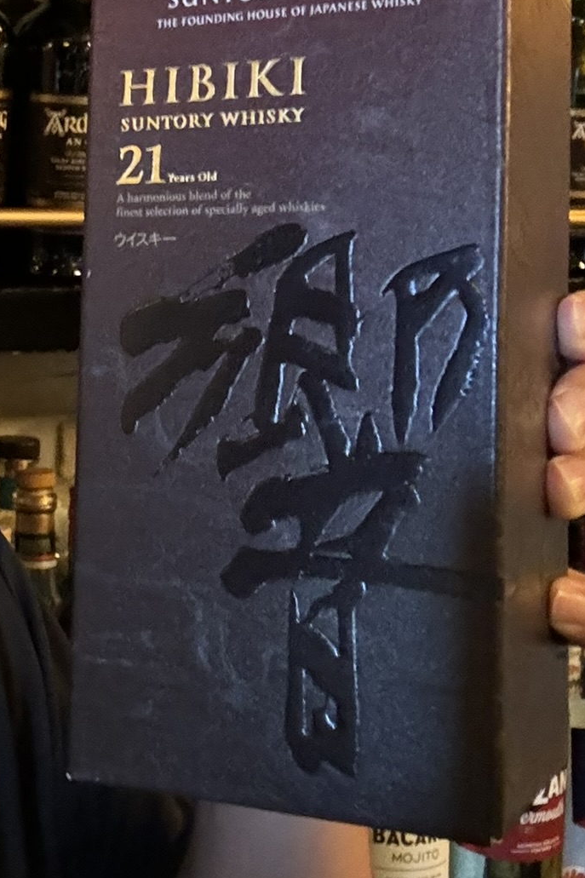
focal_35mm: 62
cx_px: -9
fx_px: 1512
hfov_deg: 21.1
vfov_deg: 32.1
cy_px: 297
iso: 640
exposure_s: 1/20
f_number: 1.9
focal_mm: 2.69
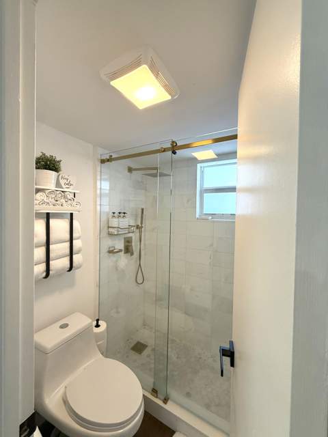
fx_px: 177
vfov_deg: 102.1
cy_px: 218
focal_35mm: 14
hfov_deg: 85.7
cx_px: 164
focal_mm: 2.22
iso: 160
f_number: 2.2
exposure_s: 1/120
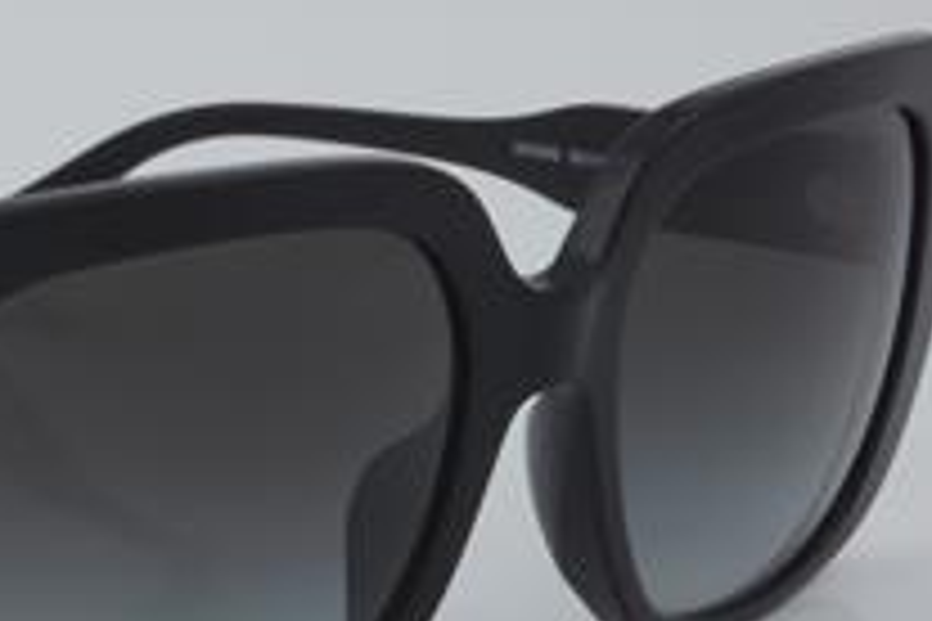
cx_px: 86
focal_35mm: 145
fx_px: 3754
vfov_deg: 9.5
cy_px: 436
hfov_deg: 14.0
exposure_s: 1/4
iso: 100
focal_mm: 50
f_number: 32
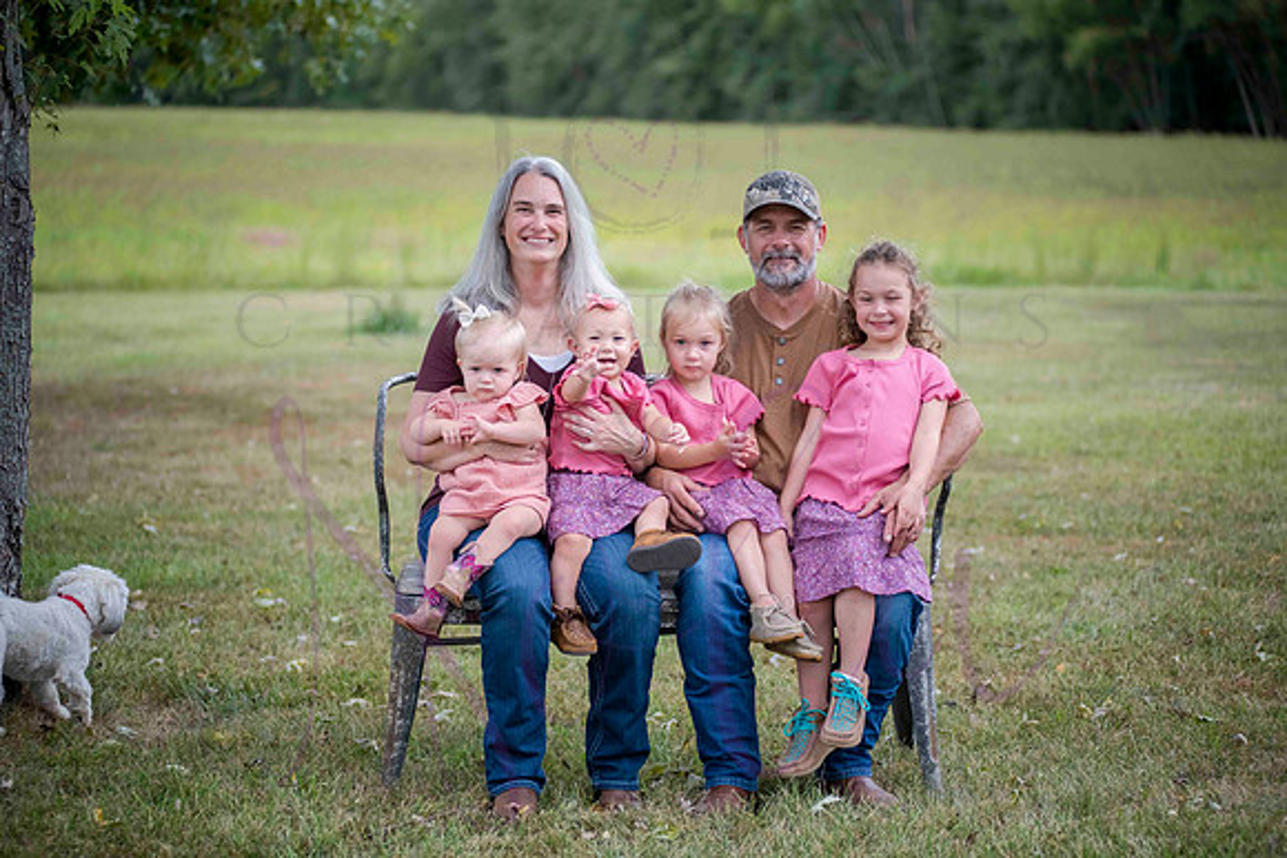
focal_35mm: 80
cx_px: 644
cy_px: 429
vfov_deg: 17.1
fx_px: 2861
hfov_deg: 25.4
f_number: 2.8
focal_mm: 80
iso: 400
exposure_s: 1/640
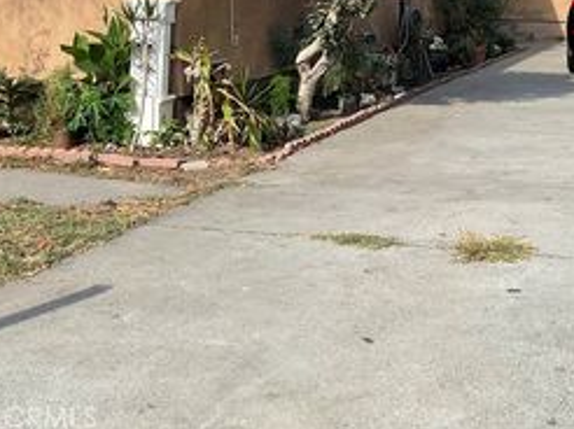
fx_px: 977
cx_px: 397
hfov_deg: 32.4
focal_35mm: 59
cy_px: -3
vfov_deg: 23.7
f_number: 1.8
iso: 16
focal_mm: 3
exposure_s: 1/1279
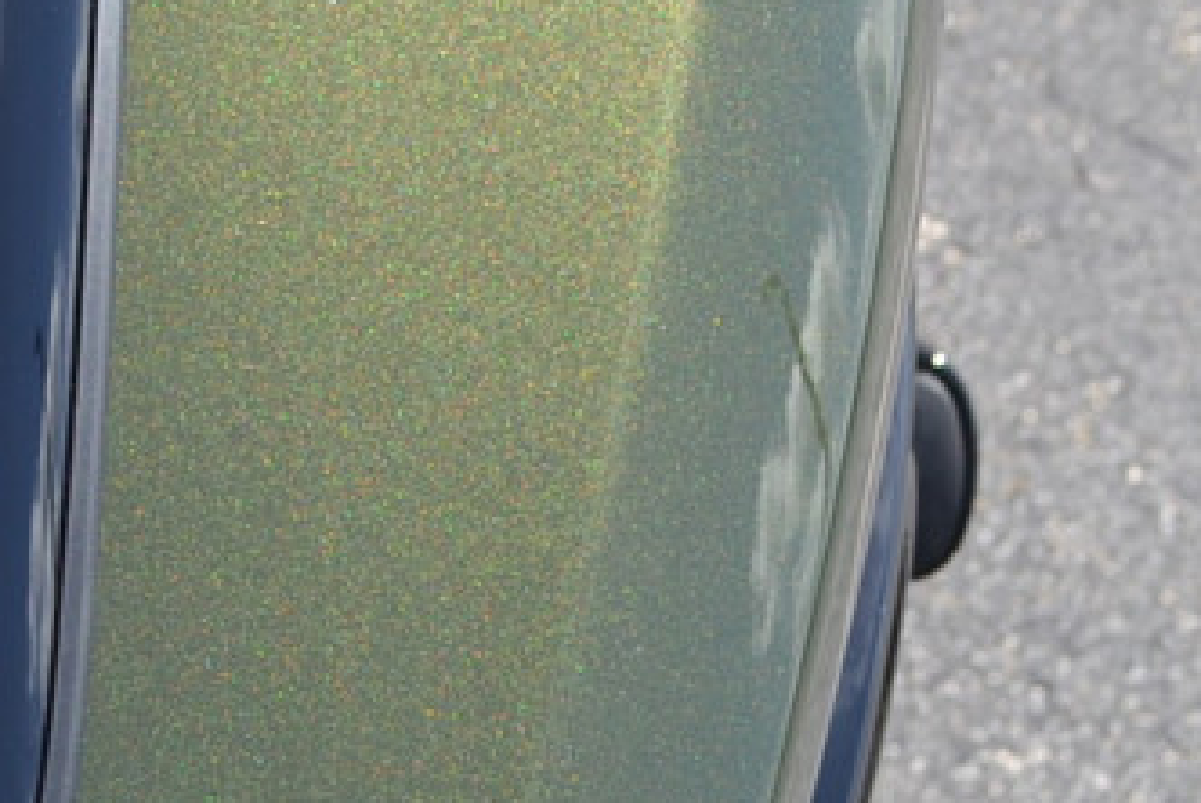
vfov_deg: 10.4
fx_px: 4341
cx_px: -289
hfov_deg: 15.1
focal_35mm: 130
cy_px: -166
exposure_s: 1/200
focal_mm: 24
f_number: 7.1
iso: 100
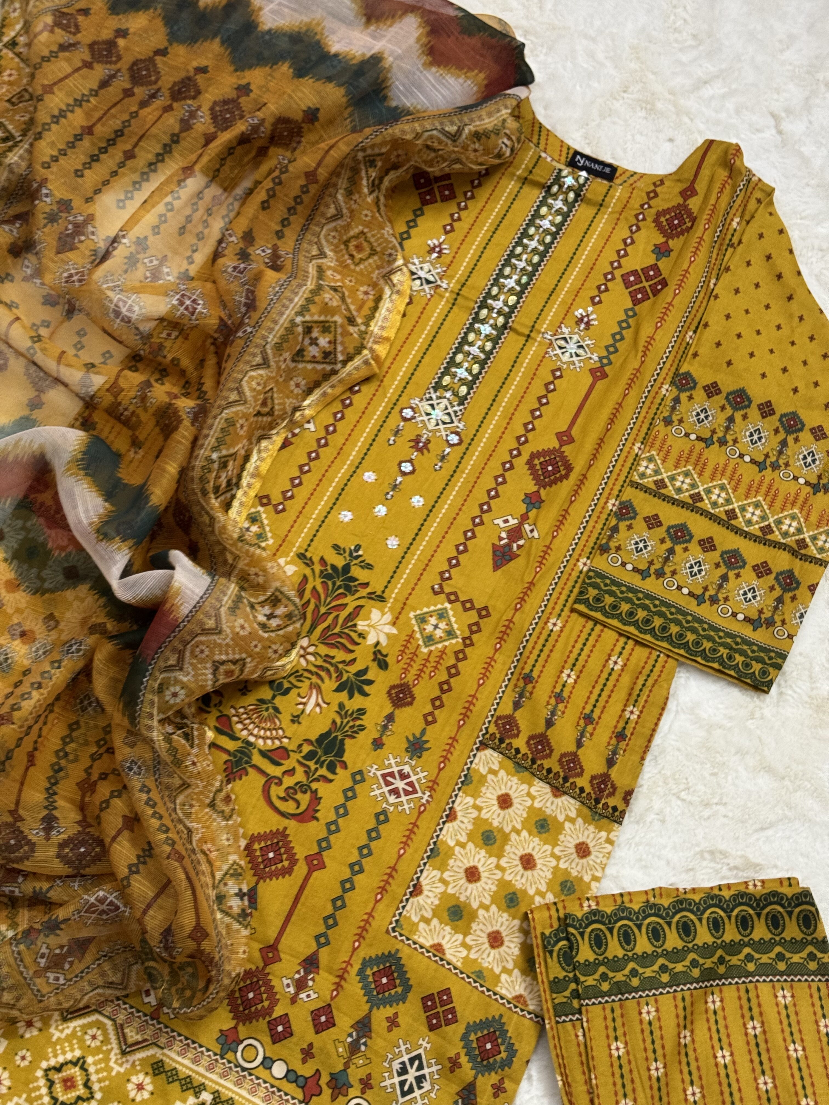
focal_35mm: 48
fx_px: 1533
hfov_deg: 30.3
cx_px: 414
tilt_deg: -66.8
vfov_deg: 39.7
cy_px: 552
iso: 200
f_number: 1.78
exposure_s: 1/50
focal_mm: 6.76
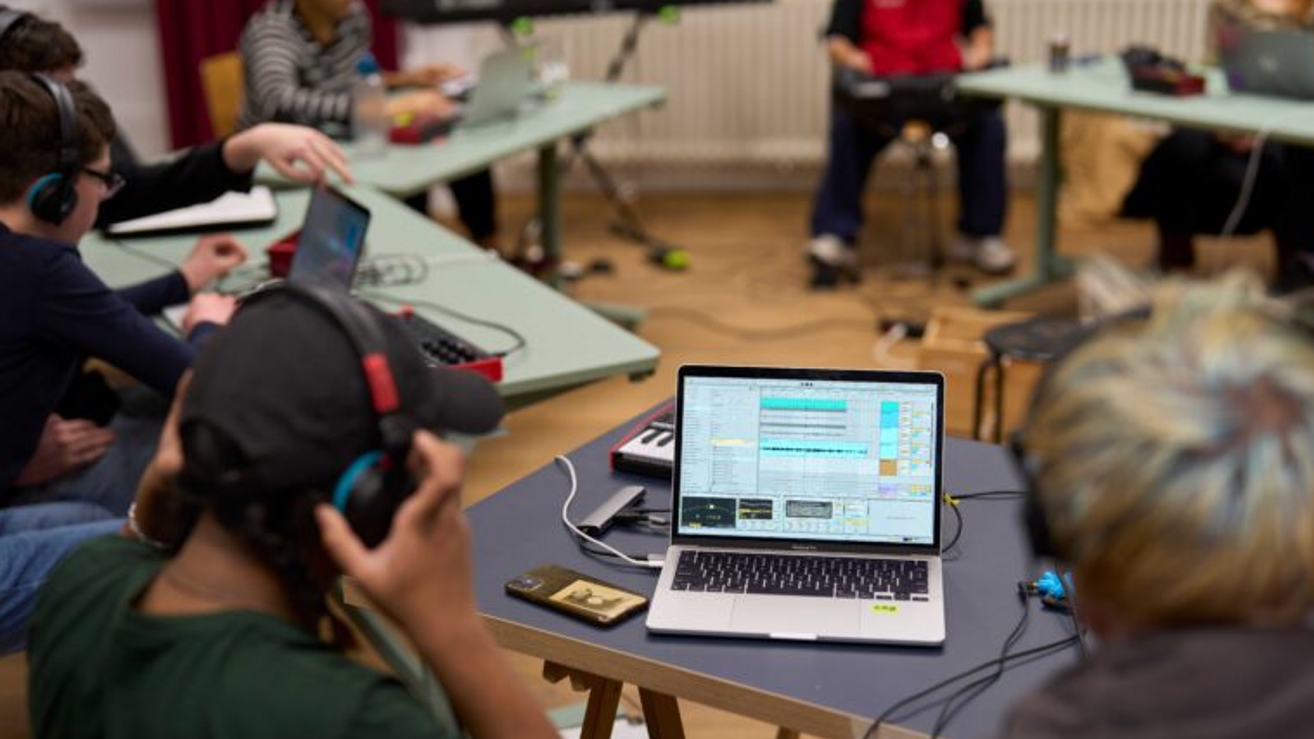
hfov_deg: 39.2
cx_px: 663
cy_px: 339
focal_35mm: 53
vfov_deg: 22.6
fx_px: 1847
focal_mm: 50
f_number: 1.8
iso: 250
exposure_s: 1/125
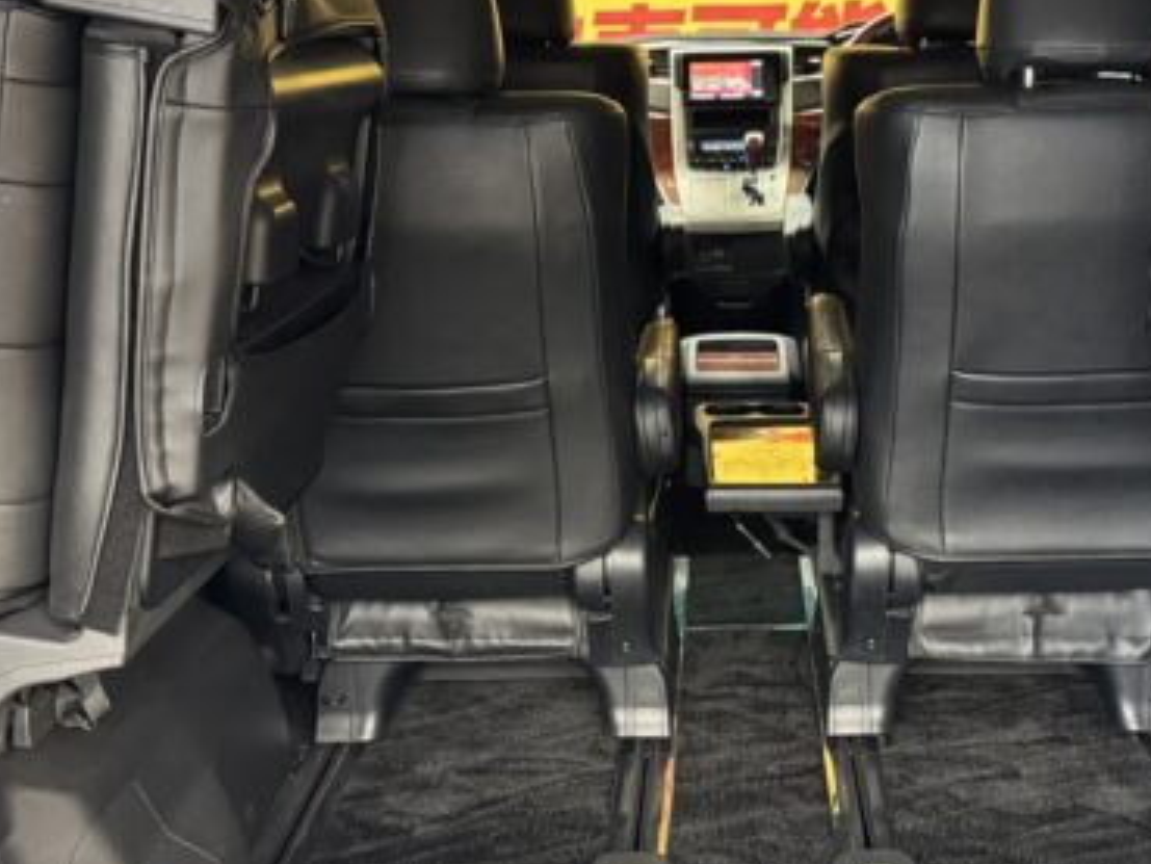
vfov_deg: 27.9
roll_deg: +1.4
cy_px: 549
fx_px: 1730
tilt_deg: -20.0
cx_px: 724
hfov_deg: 36.6
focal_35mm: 52
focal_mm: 6.76
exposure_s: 1/33
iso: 800
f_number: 1.78
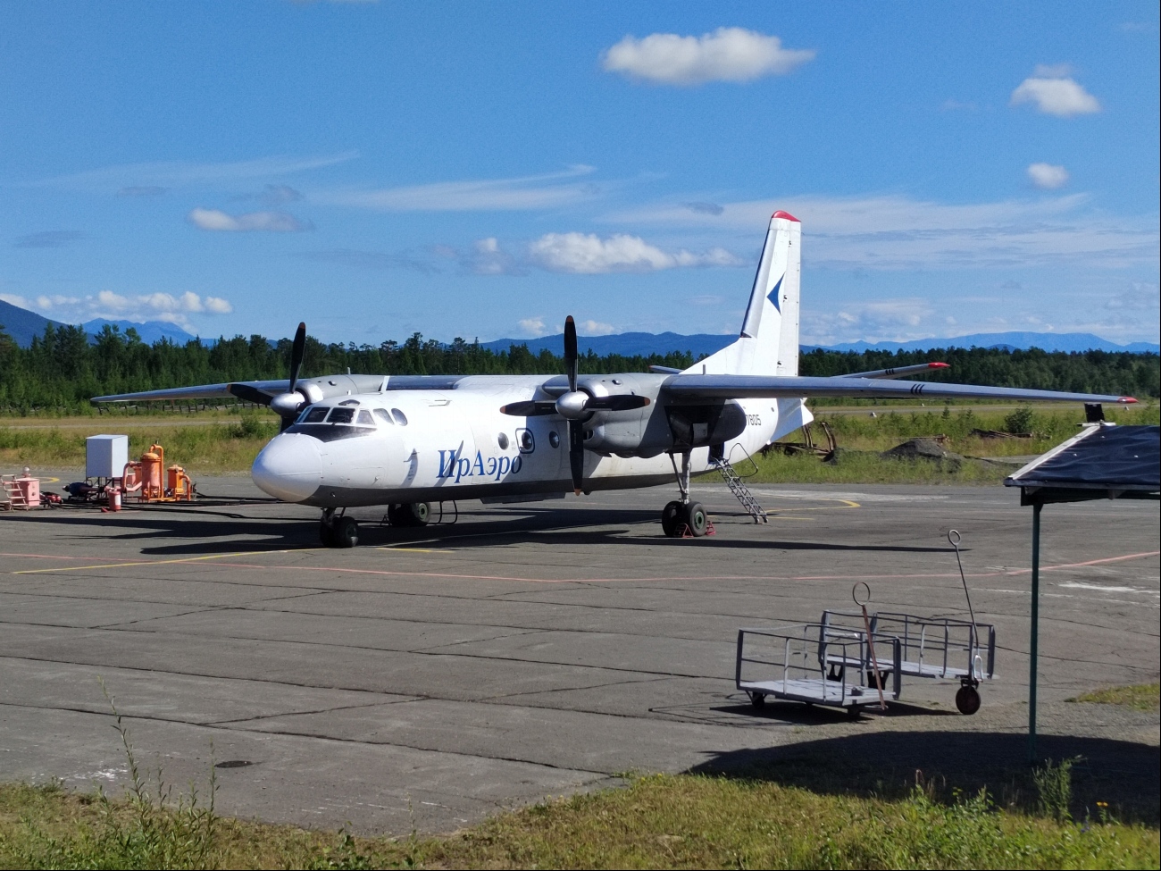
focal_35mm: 74
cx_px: 580
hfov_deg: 26.3
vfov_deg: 19.9
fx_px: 2482
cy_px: 436
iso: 228
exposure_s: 1/2000
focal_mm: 5.52
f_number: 1.9
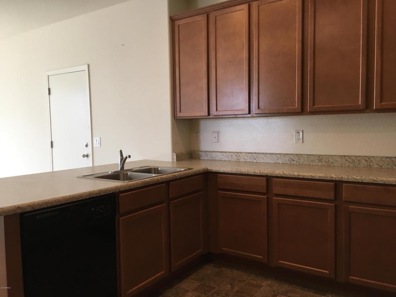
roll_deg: +0.3
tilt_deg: -2.9
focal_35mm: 29
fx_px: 332
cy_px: 148
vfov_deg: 48.2
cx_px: 198
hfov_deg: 61.7
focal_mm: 4.15
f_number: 2.2
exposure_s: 1/30
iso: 32
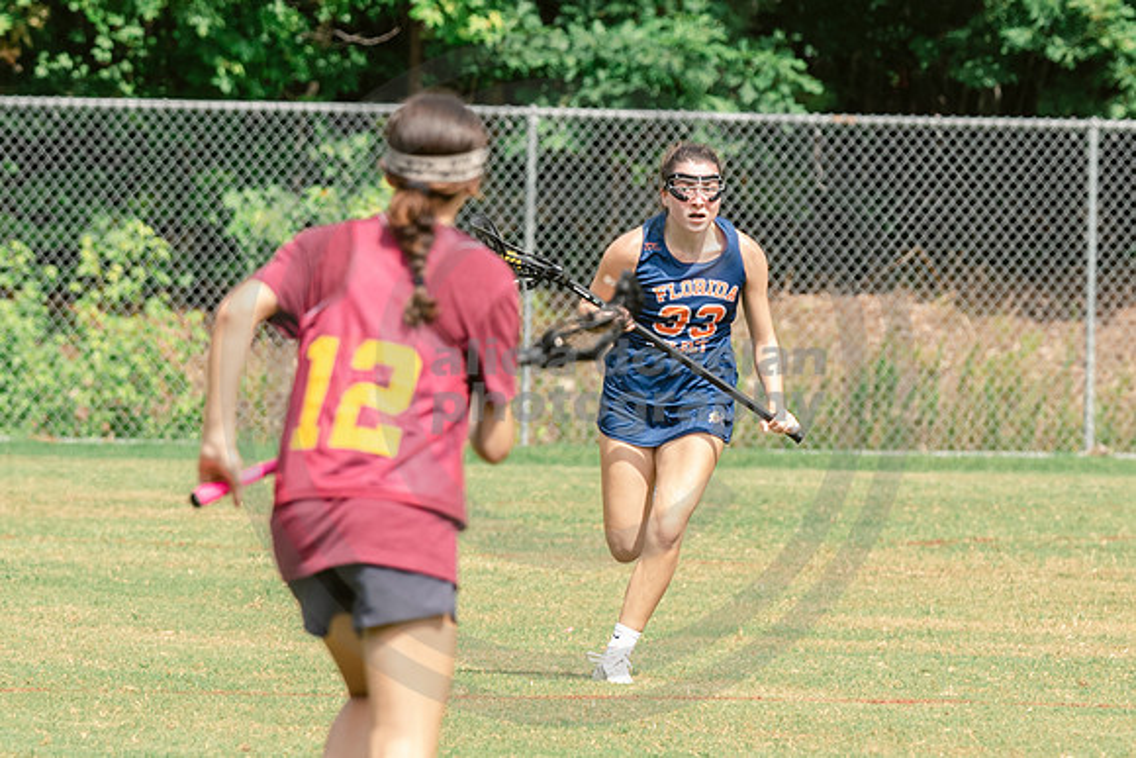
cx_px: 652
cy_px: 440
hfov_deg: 3.6
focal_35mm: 576
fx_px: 18184
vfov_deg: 2.4
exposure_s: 1/1250
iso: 250
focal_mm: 200
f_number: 4.5
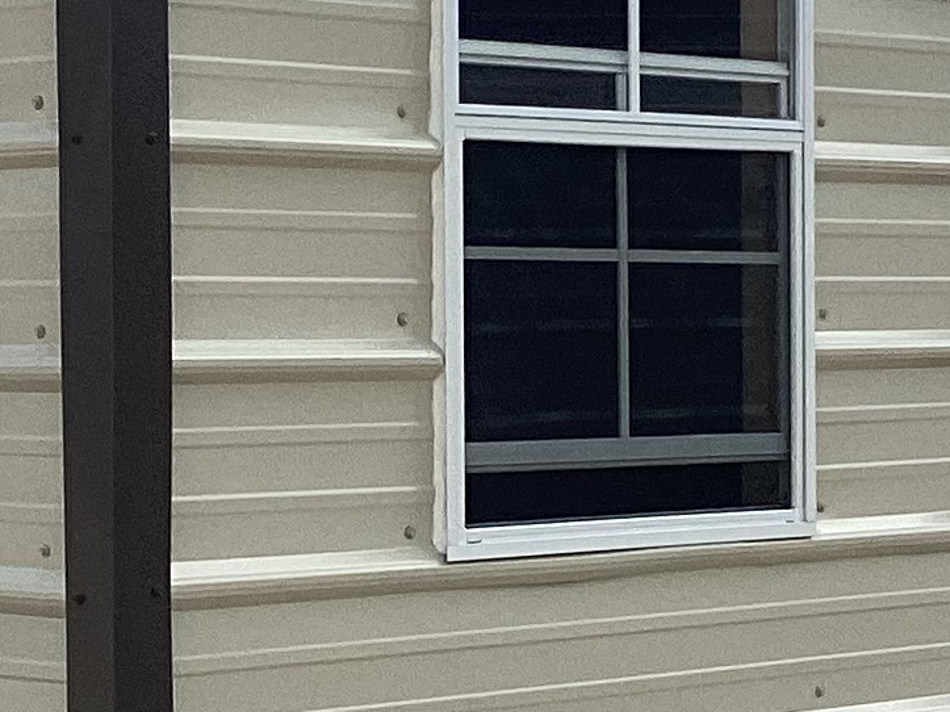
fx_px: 3842
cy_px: 476
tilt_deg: -3.3
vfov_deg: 10.6
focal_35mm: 140
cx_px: 436
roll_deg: +0.8
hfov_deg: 14.1
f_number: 2.4
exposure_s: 1/1664
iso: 25
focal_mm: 3.3
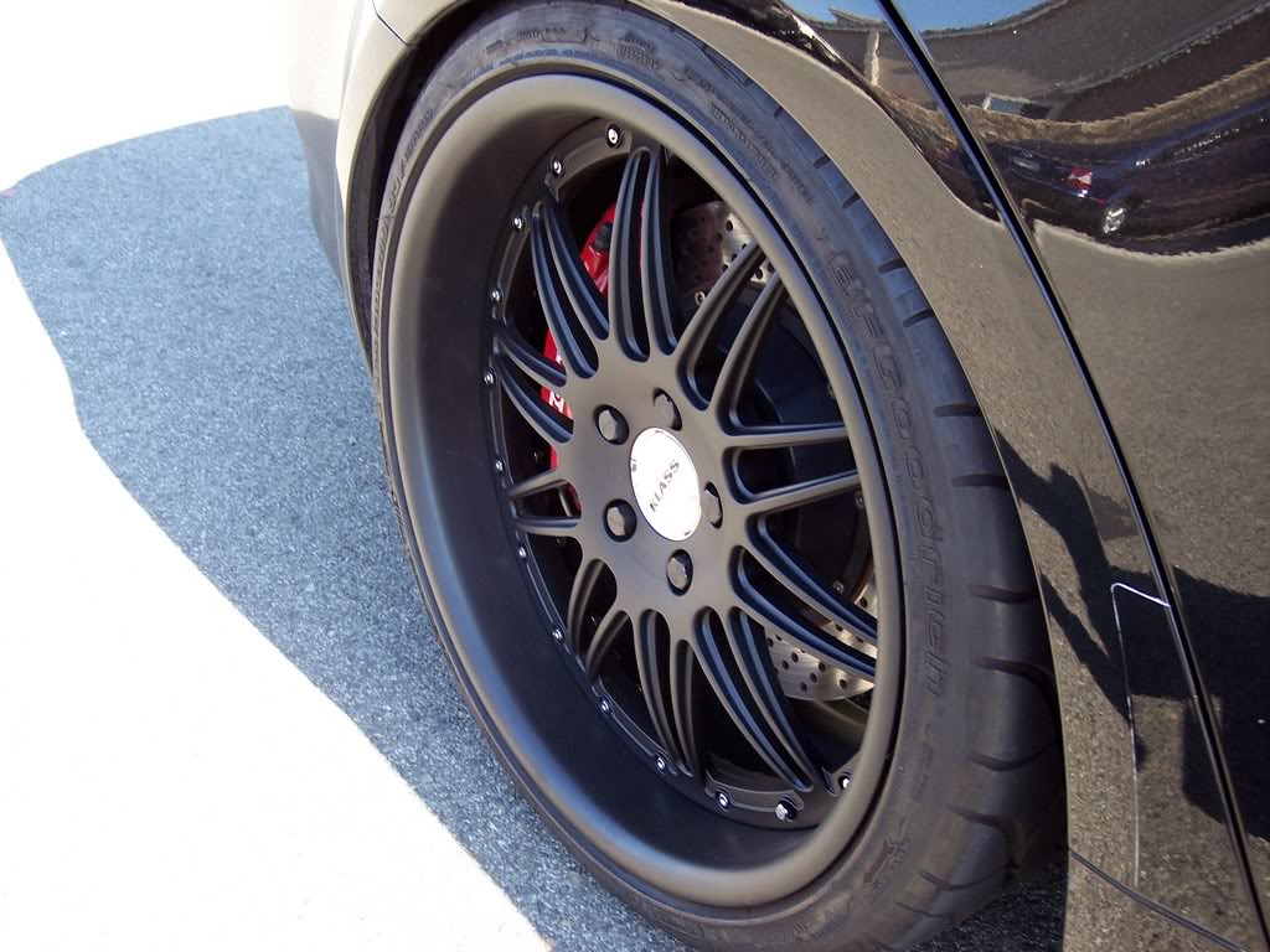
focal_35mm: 39
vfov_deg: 36.8
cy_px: 476
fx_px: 1431
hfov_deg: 47.9
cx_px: 635
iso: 100
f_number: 3.4
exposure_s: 1/60
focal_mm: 8
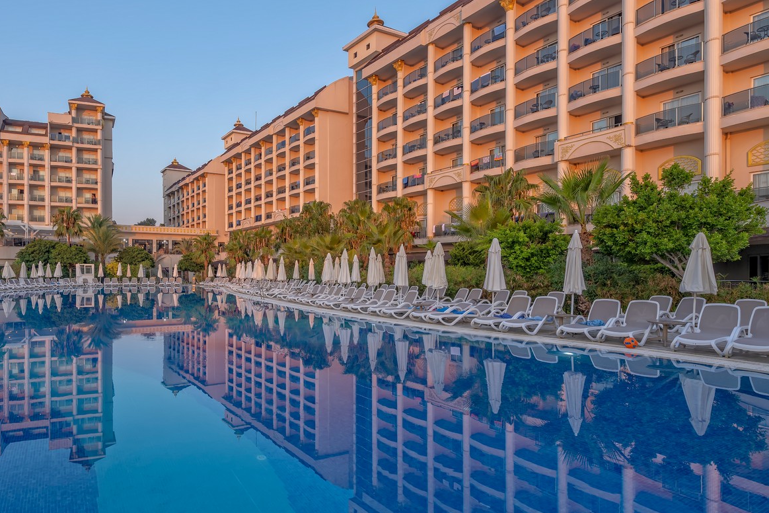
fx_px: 470
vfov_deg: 57.1
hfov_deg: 76.6
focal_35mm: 22
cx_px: 271
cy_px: 278
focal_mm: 16
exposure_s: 1/50
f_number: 10
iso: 100
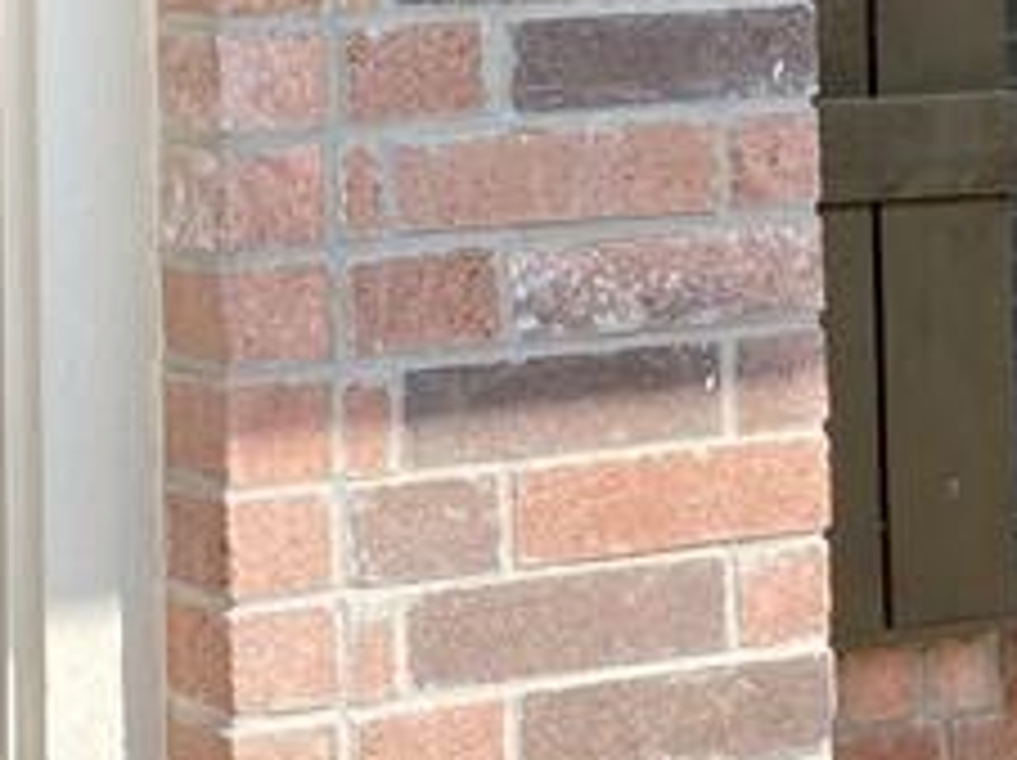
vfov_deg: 12.3
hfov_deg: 16.7
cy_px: -72
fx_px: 3463
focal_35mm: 118
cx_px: 526
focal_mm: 4.25
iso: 32
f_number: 1.8
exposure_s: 1/942
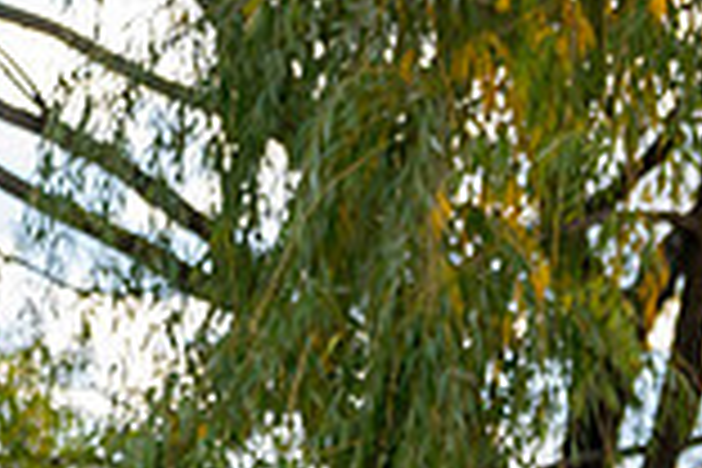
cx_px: -238
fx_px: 8267
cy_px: 666
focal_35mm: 424
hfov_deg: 4.8
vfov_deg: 3.2
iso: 1250
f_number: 4.5
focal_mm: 112
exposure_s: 1/3200
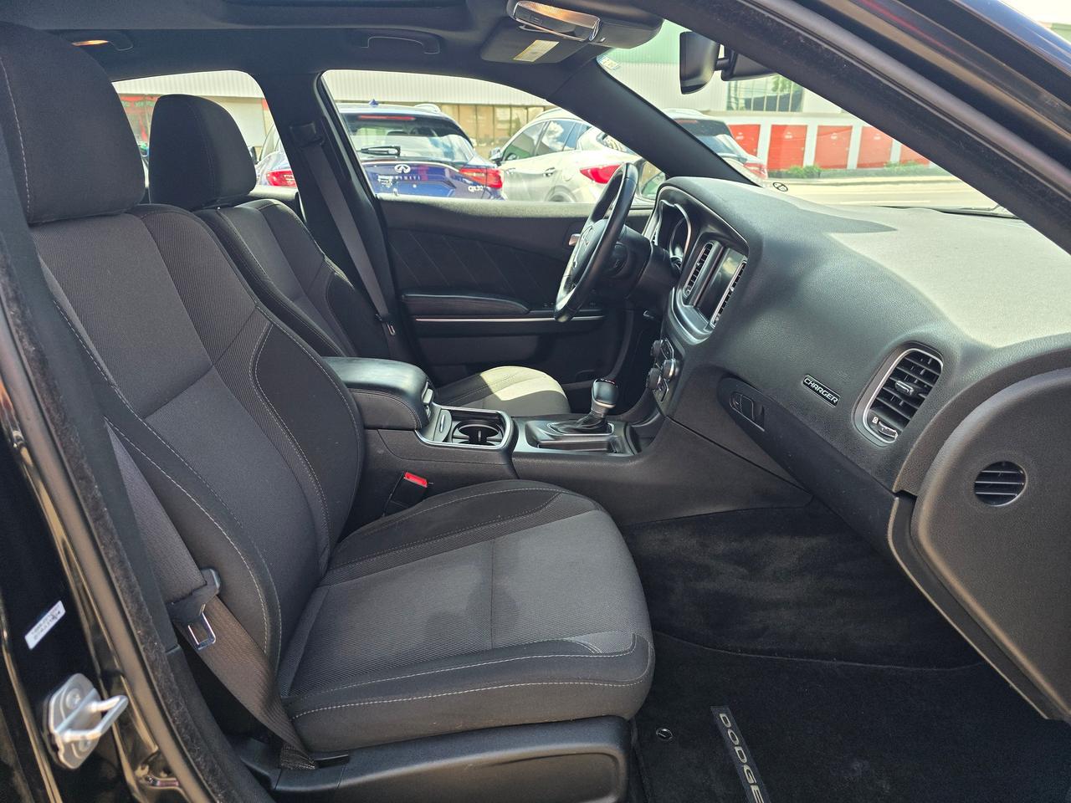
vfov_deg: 58.9
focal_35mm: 23
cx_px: 536
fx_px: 712
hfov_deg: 73.9
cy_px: 402
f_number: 1.7
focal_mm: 6.3
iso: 50
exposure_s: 1/359
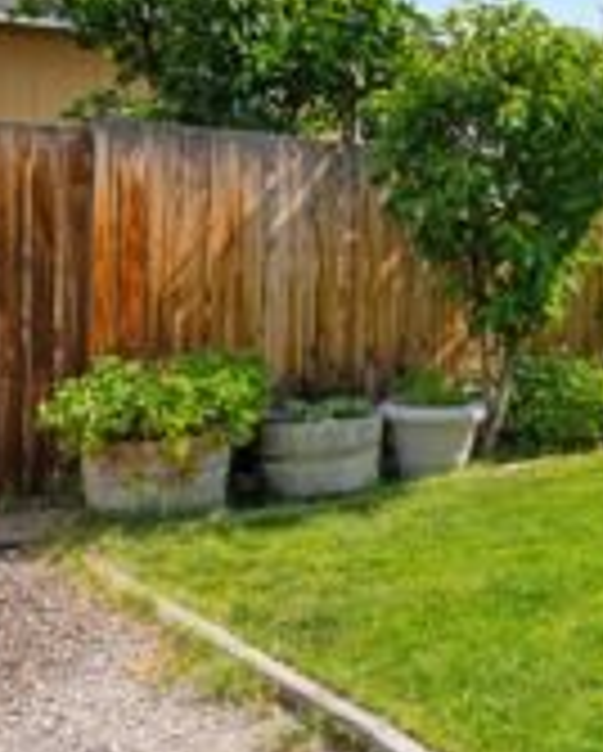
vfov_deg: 40.3
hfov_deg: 31.7
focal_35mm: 45
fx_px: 1002
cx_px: 554
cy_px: 214
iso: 100
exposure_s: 1/1250
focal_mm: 20
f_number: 7.1
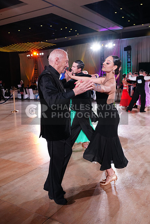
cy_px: 112
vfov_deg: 55.8
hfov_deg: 38.9
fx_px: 212
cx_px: 75
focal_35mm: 34
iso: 2000
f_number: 4
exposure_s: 1/320
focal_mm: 34
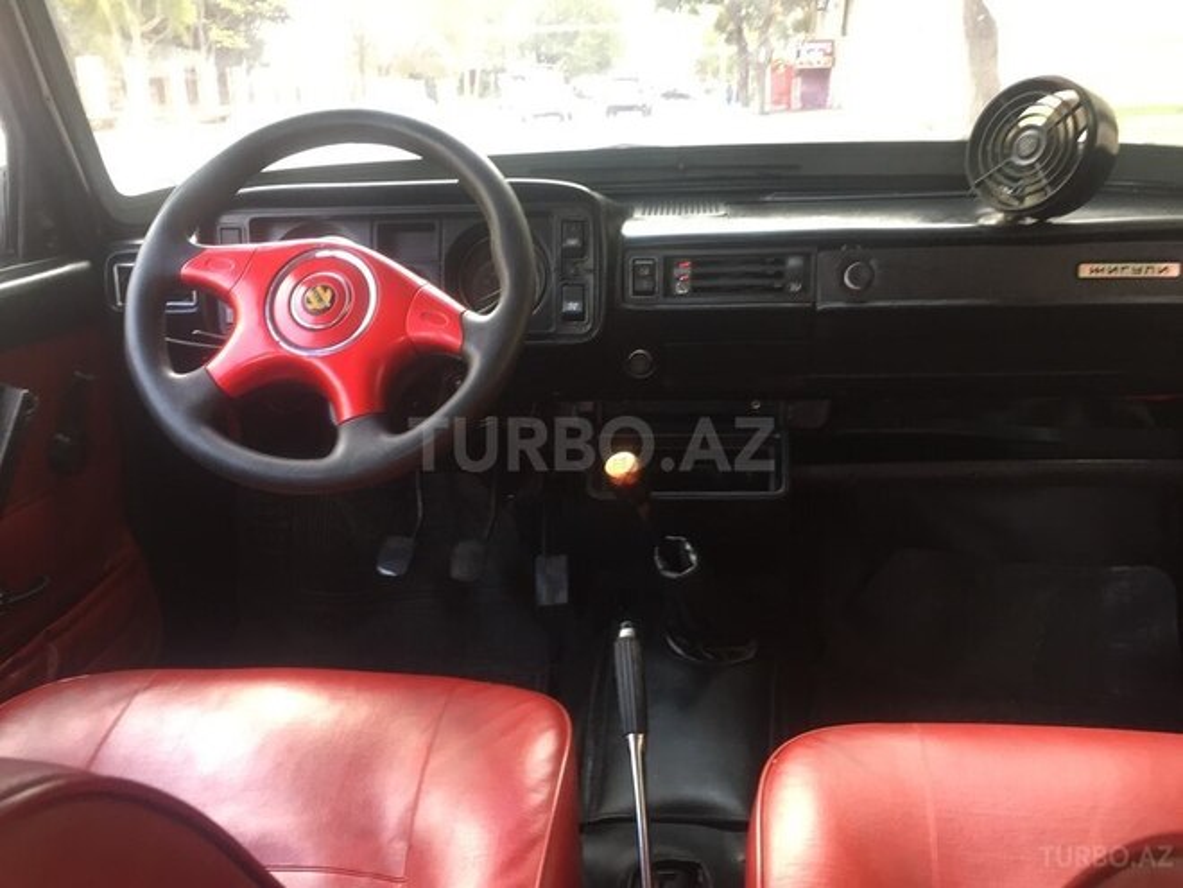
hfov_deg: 61.7
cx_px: 592
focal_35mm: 29
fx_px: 991
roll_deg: -0.4
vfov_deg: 48.2
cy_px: 444
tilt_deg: -19.5
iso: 32
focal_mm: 4.15
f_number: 2.2
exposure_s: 1/33
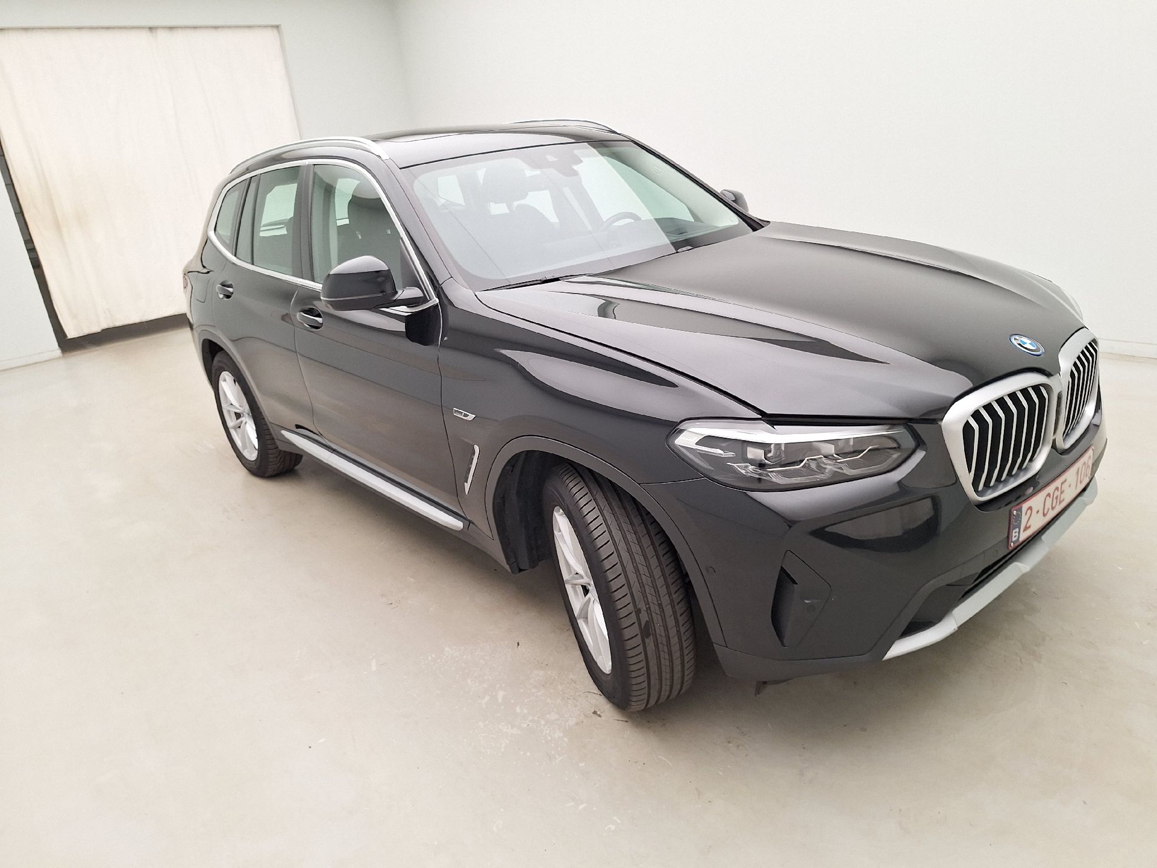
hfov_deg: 73.9
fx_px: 769
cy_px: 434
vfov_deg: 58.9
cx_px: 578
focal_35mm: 23
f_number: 1.8
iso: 64
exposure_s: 1/100
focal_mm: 5.54
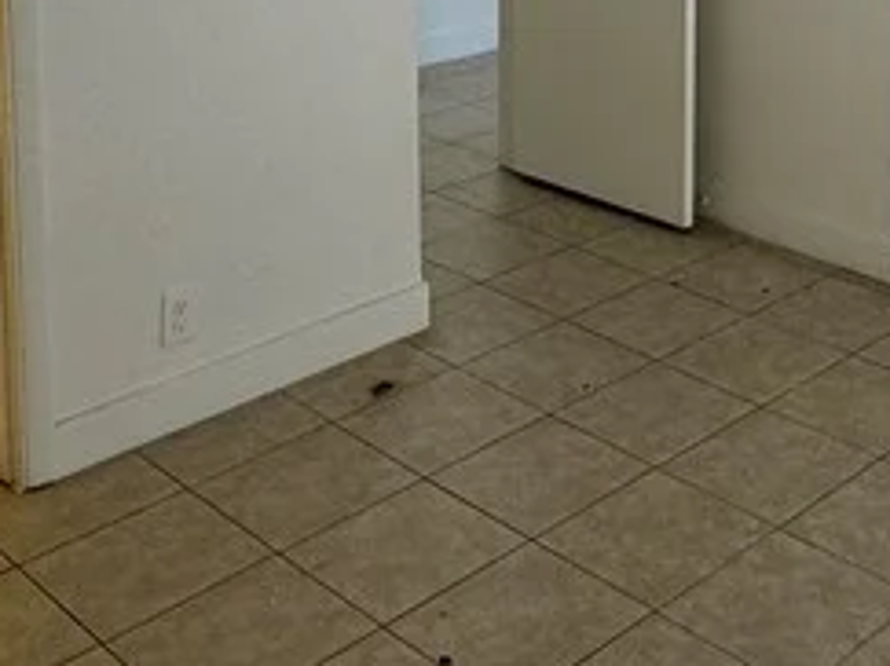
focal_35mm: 59
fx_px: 1516
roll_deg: +0.4
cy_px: -209
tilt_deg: -4.9
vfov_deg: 22.2
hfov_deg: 31.3
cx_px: 787
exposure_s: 1/120
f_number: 2.2
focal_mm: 2.22
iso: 64
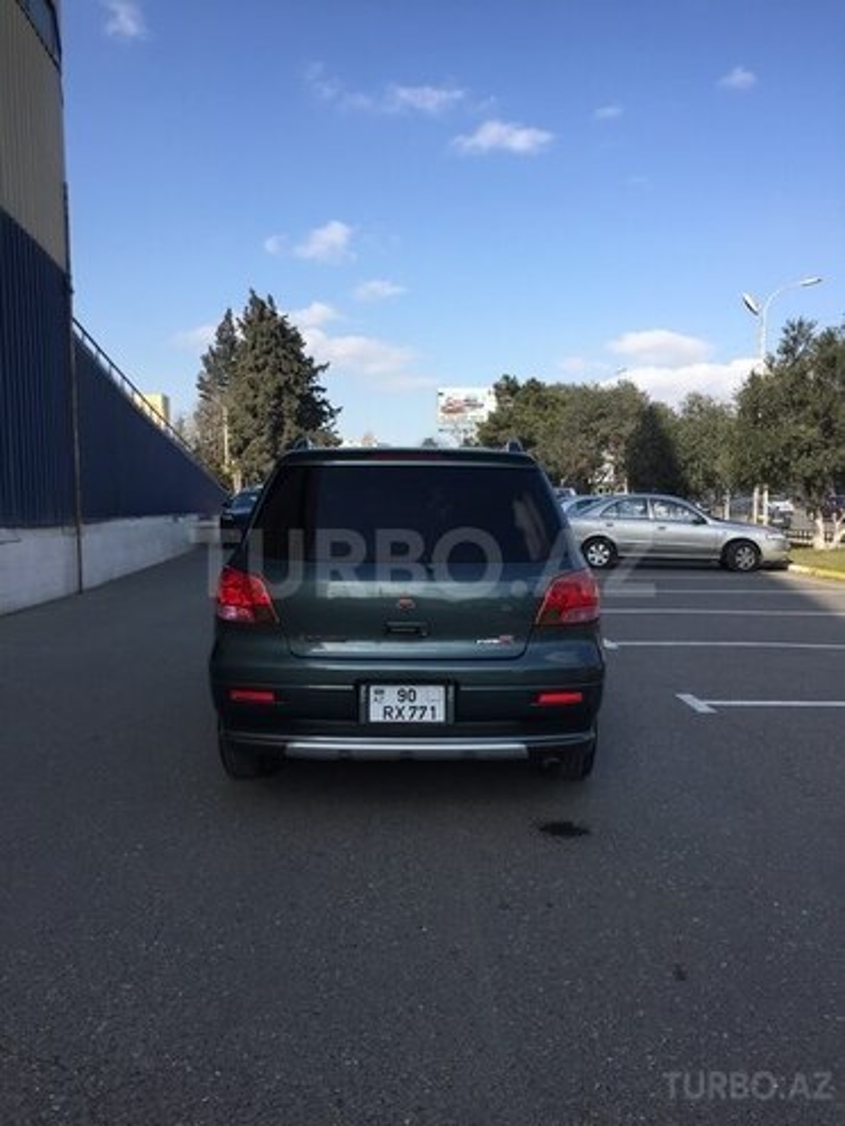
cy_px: 563
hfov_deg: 48.2
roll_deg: +0.8
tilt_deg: -3.6
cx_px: 422
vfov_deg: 61.7
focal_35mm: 29
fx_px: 944
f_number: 2.2
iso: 32
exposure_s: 1/1041
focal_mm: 4.15
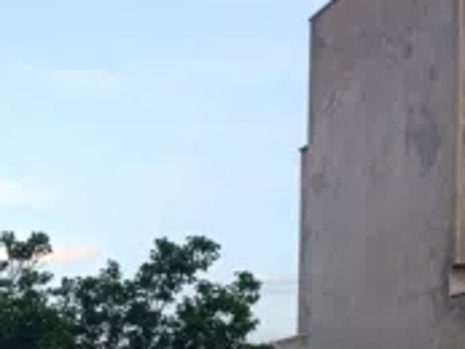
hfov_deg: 20.7
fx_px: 1143
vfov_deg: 16.0
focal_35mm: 85
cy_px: 521
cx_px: -161
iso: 160
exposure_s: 1/100
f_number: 1.6
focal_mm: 6.14
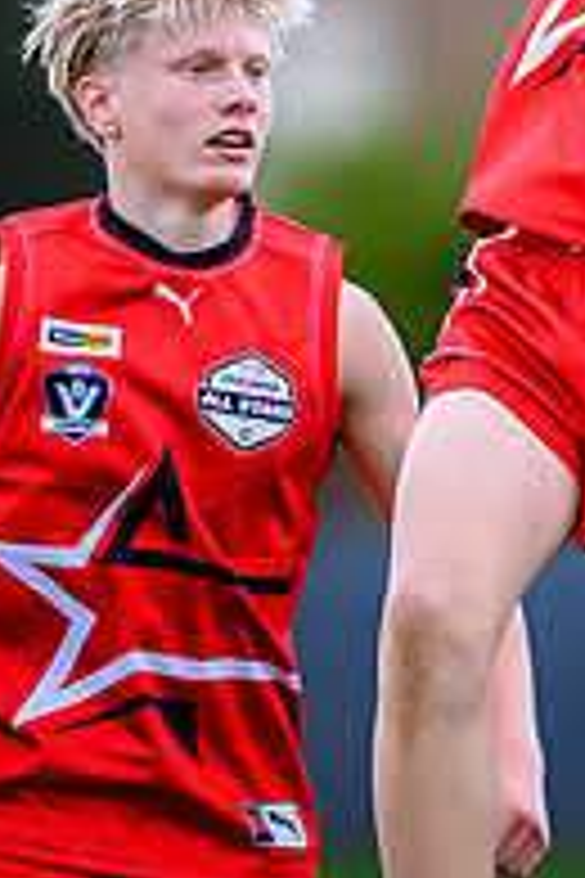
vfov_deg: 1.1
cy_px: -181
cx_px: 343
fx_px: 45456
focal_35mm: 1865
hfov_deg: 0.7
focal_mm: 500
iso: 720
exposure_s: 1/1250
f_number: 4
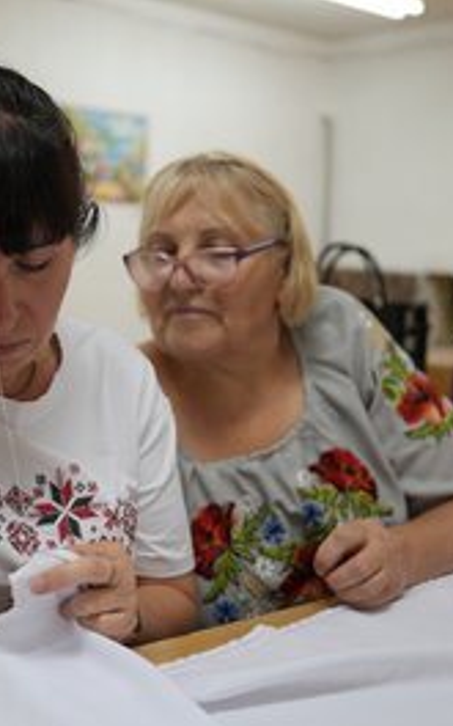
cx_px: 96
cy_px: 364
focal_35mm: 54
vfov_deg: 37.5
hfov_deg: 23.6
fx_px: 1067
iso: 250
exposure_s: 1/100
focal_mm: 35
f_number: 2.8
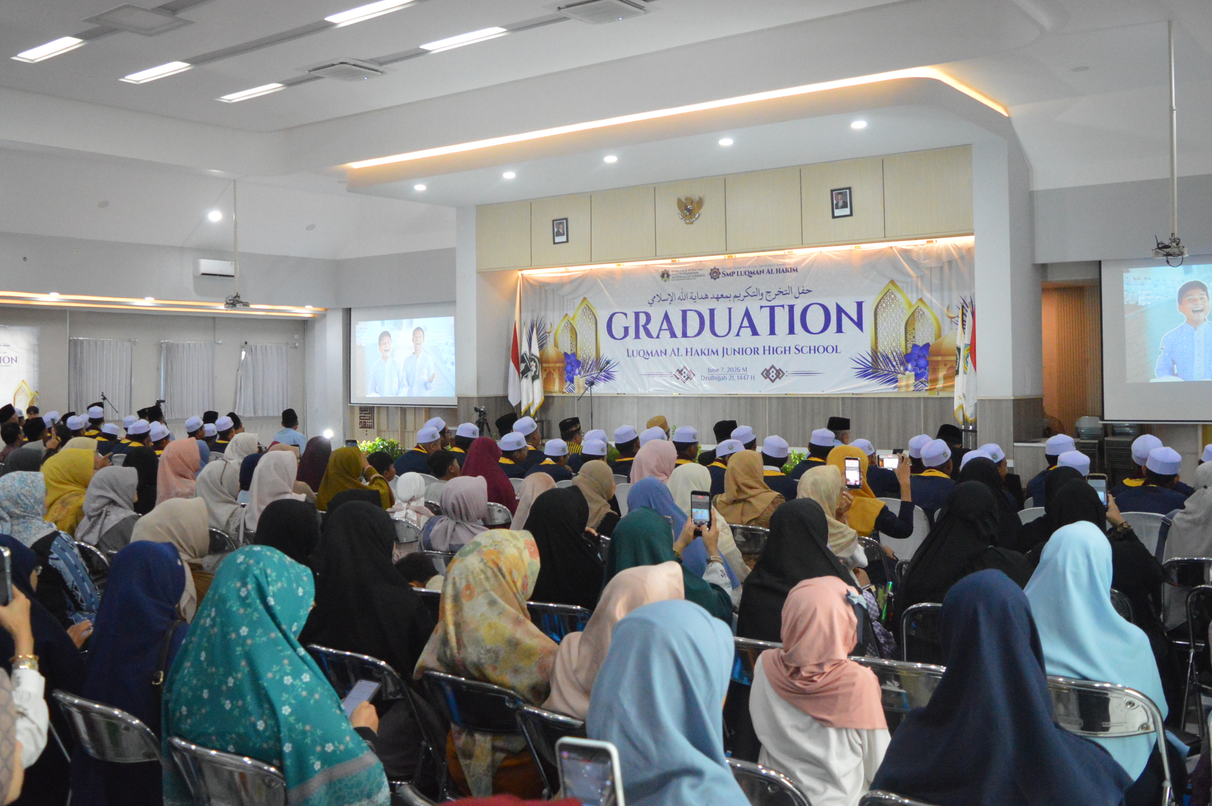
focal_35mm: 45
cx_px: 515
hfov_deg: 43.5
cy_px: 364
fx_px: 1514
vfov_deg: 29.8
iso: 3200
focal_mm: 24
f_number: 4
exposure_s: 1/250
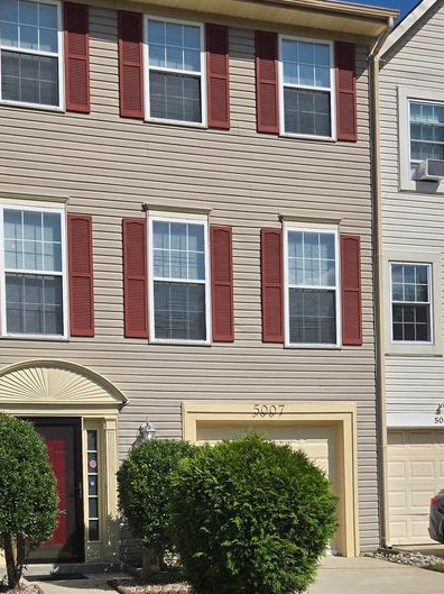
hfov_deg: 30.7
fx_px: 805
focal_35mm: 47
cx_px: 155
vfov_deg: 38.5
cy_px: 500
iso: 25
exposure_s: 1/3151
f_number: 1.8
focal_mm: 5.4
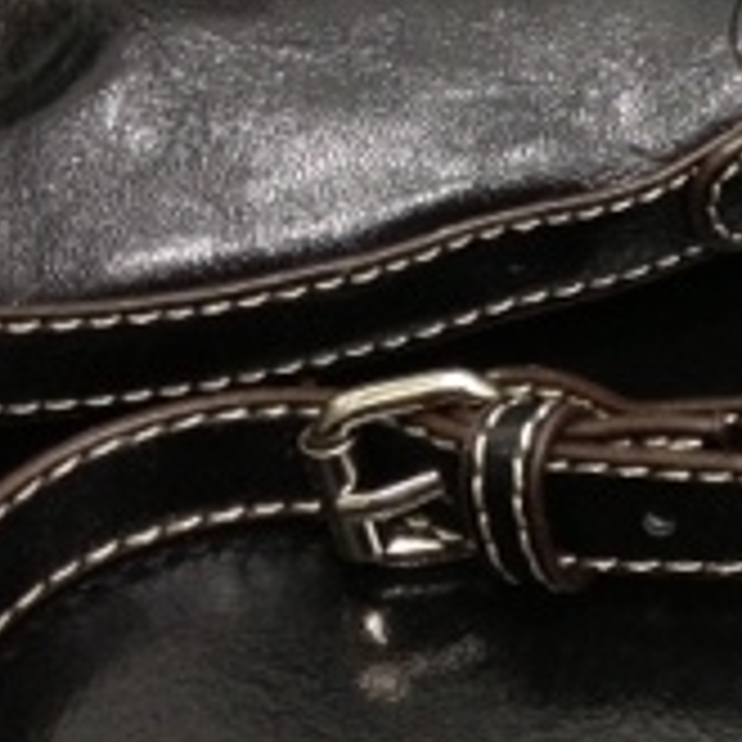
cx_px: 1057
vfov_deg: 14.5
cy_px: 220
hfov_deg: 13.8
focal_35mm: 120
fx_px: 2910
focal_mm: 4.28
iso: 250
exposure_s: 1/20
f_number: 2.4
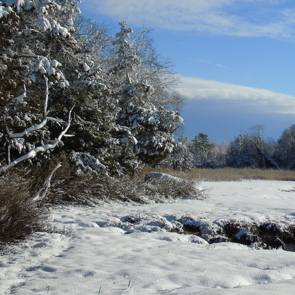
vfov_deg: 21.1
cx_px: 239
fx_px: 791
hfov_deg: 20.9
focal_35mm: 82
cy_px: 133
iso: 80
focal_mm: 9.6
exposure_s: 1/1000
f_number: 4.5
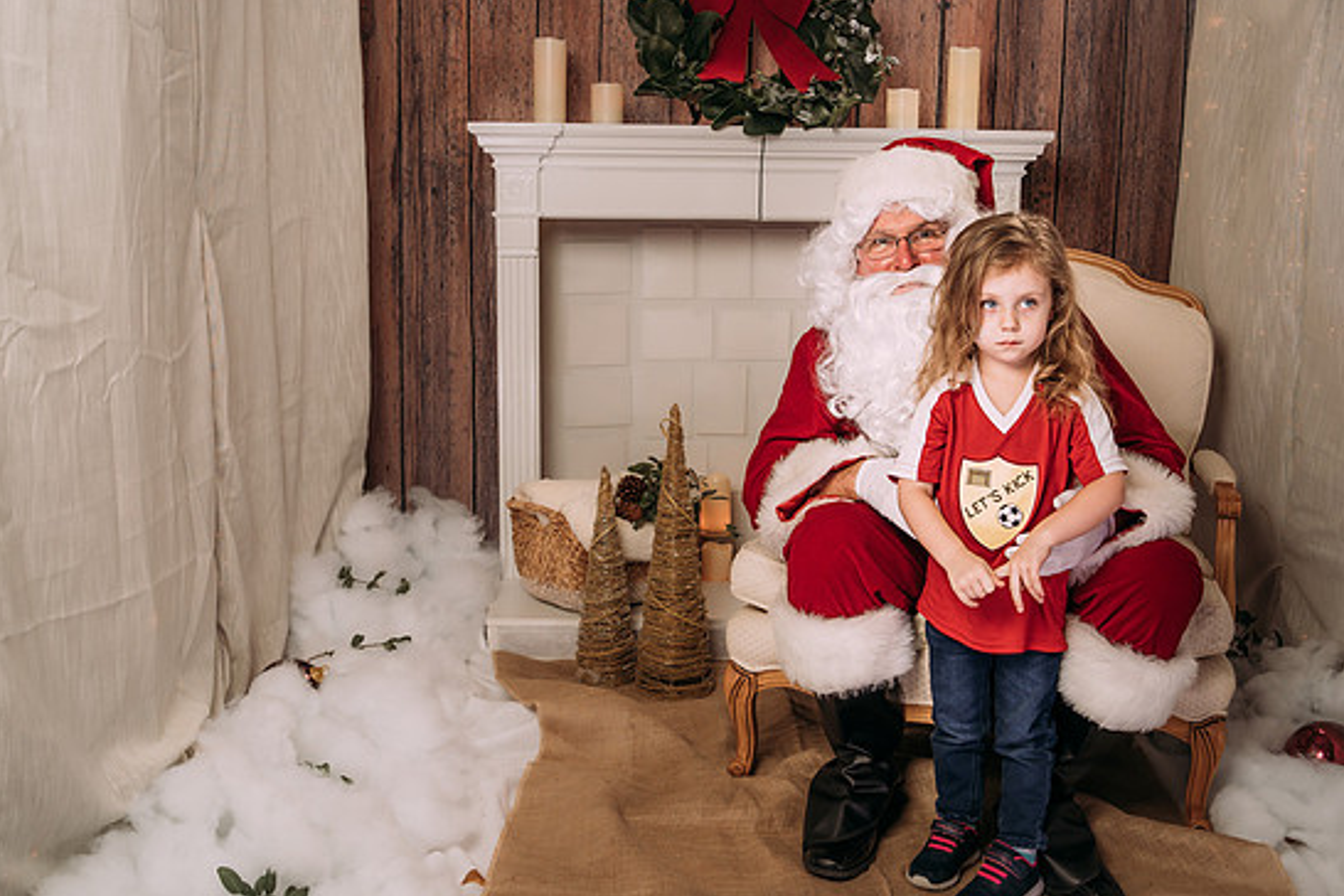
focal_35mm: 42
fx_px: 1568
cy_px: 439
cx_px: 698
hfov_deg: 46.4
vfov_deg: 31.9
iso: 100
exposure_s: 1/100
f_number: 5.6
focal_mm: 35
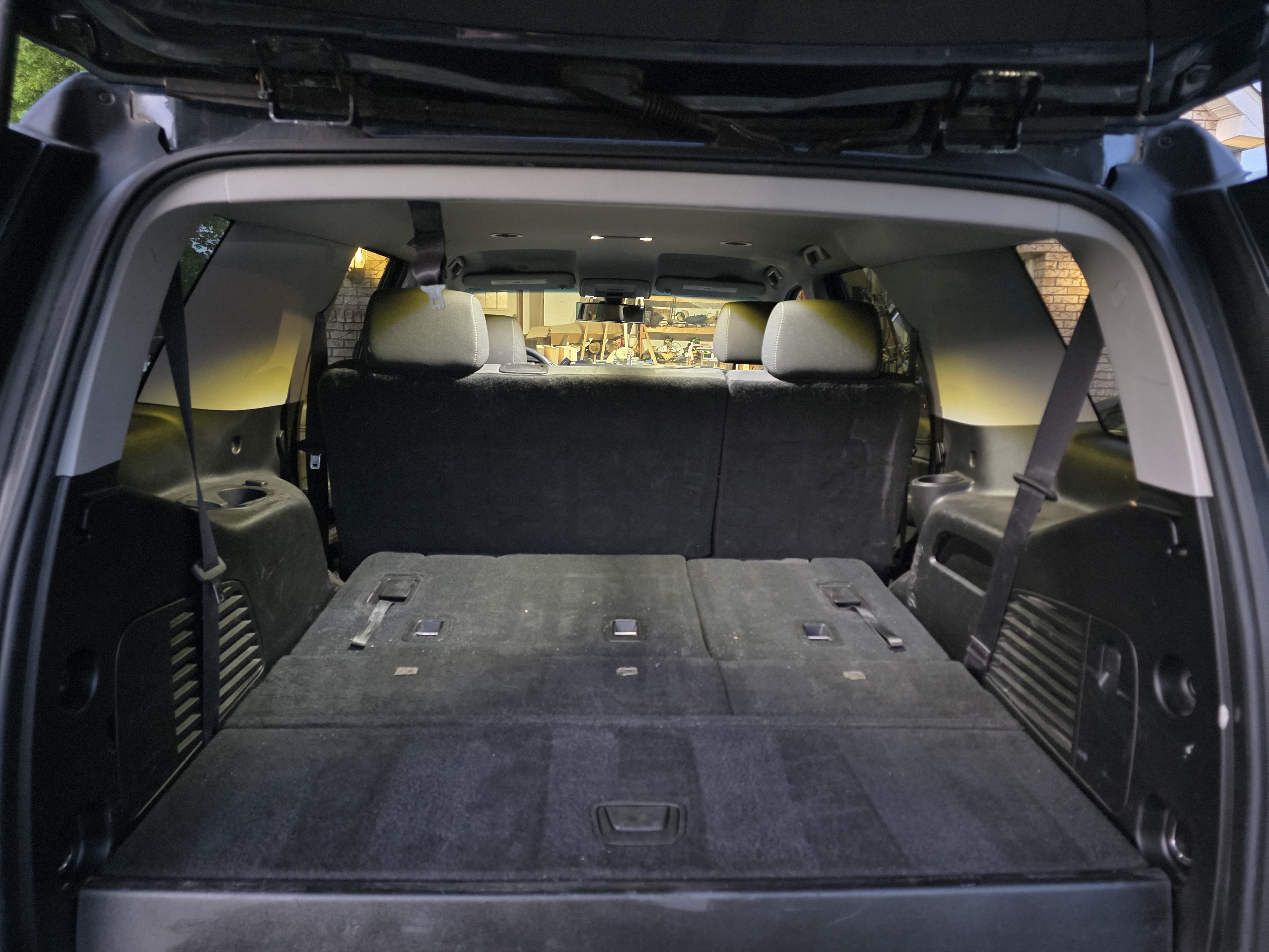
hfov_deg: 73.9
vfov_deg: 58.9
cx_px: 634
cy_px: 476
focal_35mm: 23
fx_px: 843
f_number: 1.7
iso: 2000
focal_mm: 6.3
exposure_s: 1/15
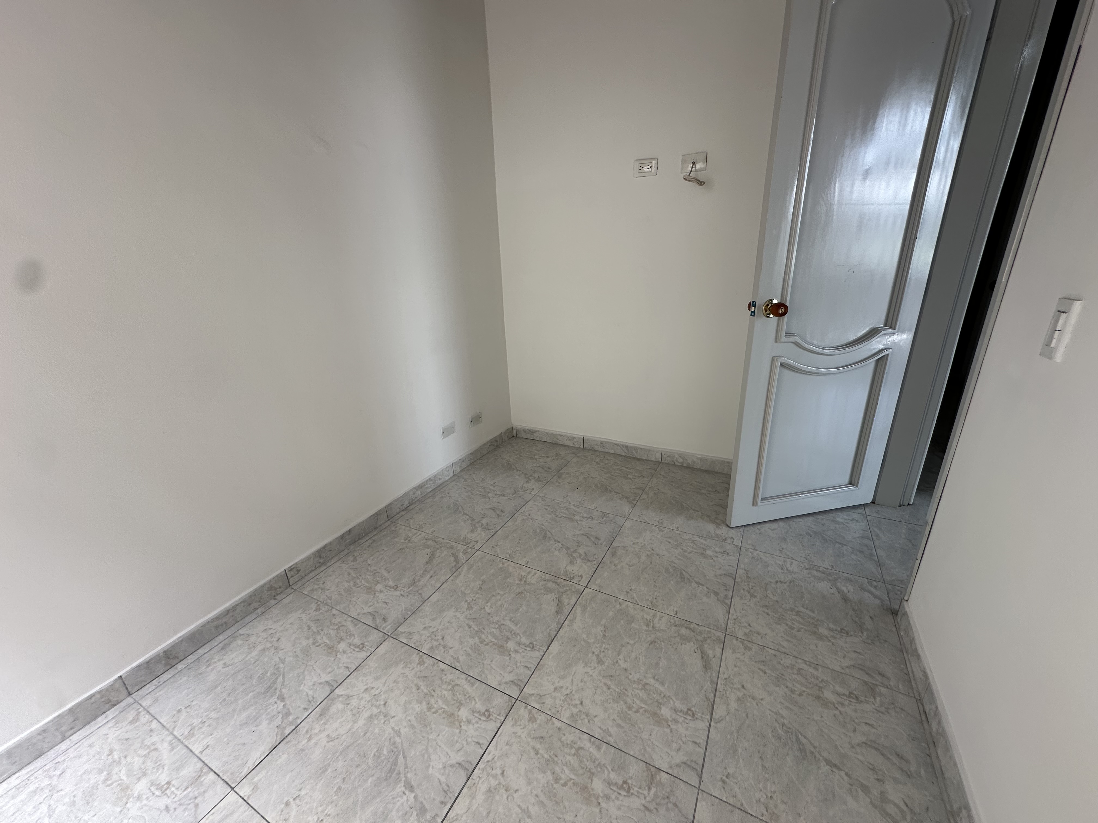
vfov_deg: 85.7
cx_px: 549
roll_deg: +2.4
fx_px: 444
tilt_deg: -18.7
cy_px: 412
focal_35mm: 14
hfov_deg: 102.1
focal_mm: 2.22
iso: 50
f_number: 2.2
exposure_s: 1/99
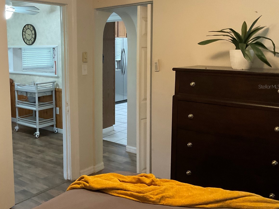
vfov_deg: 35.9
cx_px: 89
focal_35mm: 40
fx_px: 322
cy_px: 86
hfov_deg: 45.9
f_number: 1.8
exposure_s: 1/60
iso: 250
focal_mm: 3
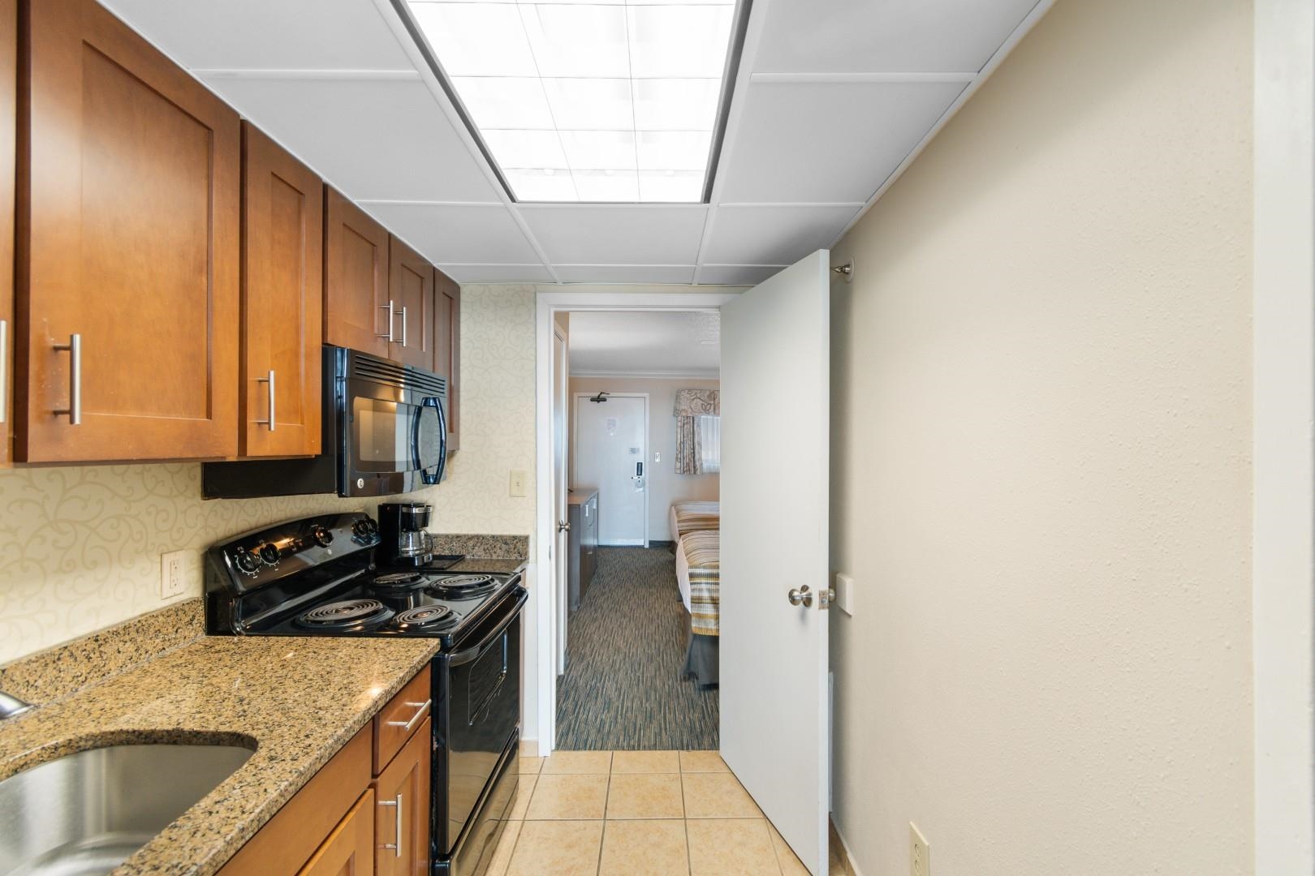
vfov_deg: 77.3
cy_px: 438
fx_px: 548
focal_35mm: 15
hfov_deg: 100.4
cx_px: 658
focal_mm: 10
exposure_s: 1/10
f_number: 4.5
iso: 100
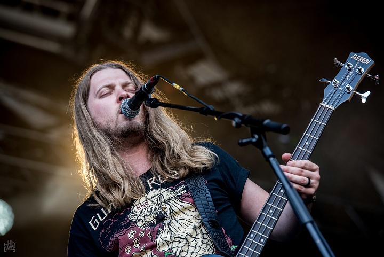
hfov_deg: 12.4
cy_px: 128
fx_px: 1761
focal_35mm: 165
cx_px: 192
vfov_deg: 8.3
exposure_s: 1/100
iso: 200
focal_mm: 165
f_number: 4.5
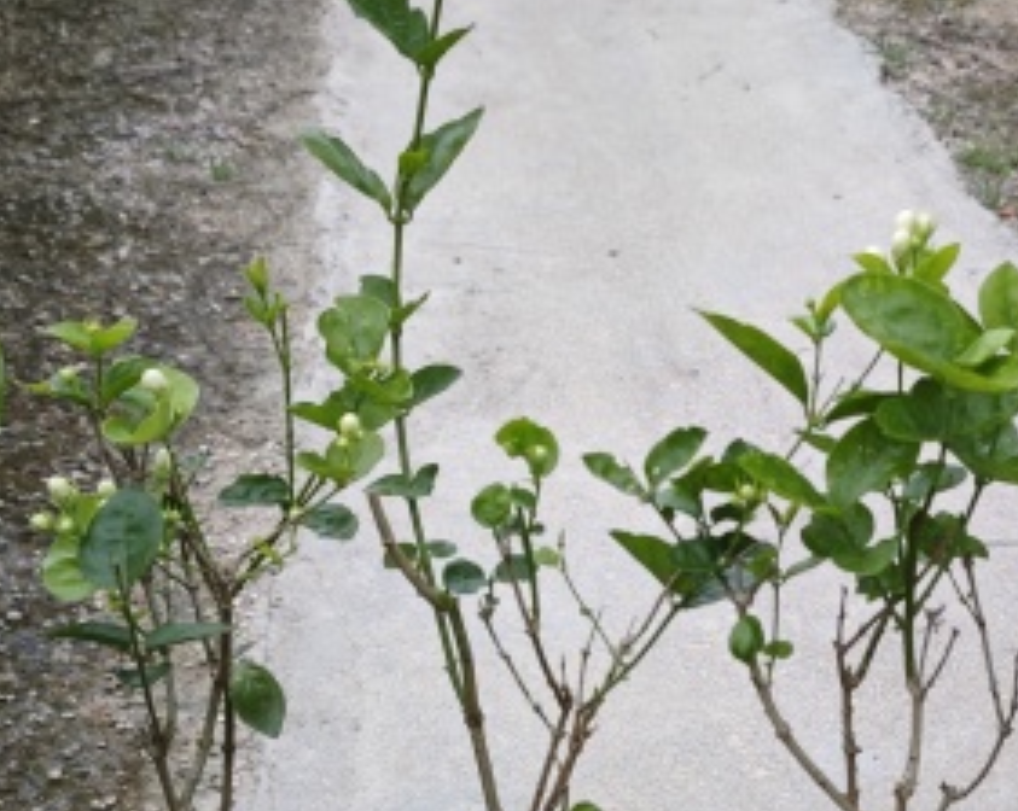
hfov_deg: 29.4
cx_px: 688
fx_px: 1926
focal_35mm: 64
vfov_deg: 23.4
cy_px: 673
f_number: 1.6
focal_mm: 6.55
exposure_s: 1/100
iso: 400
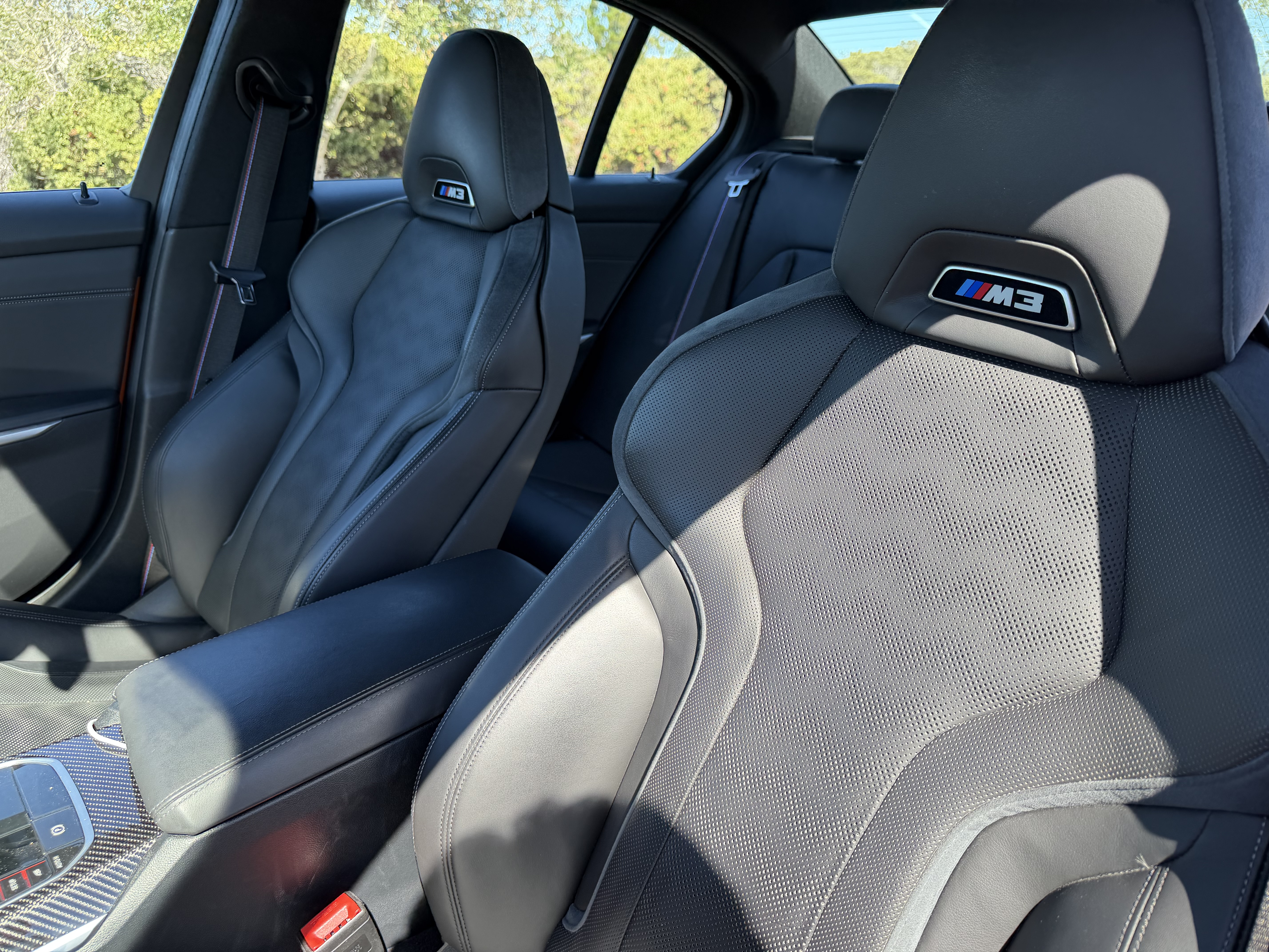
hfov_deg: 71.6
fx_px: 880
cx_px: 634
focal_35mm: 24
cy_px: 476
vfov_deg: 56.8
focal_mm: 6.76
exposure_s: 1/433
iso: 80
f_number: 1.78
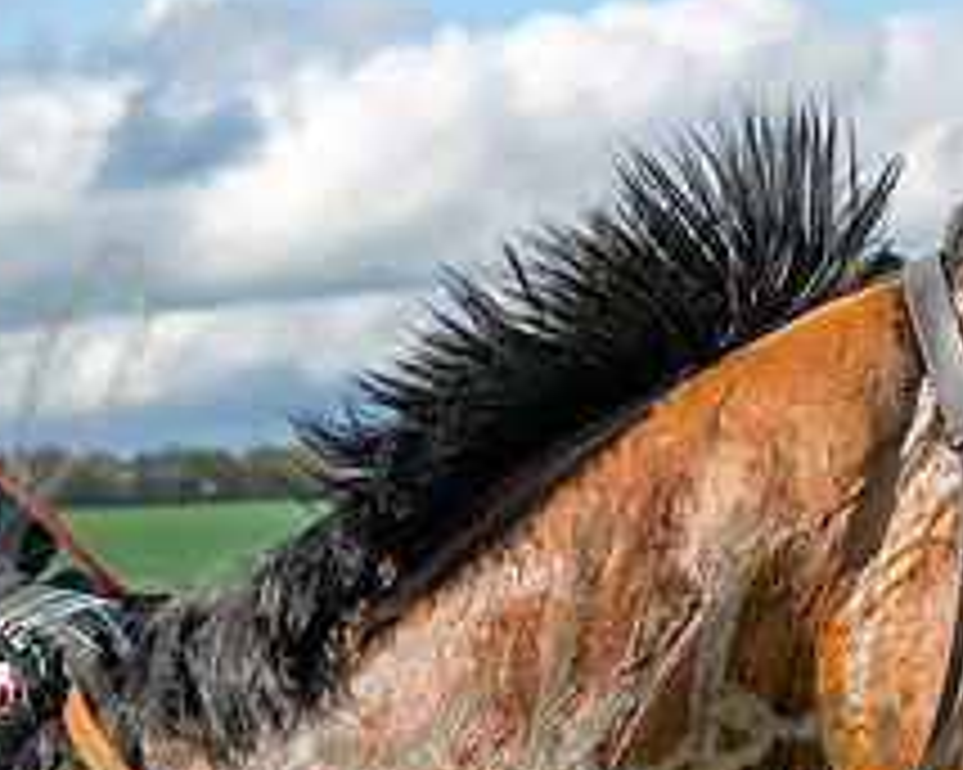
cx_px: 462
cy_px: 554
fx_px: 4416
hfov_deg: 12.4
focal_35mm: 155
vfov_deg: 9.9
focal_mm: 35
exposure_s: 1/1250
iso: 400
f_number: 4.5
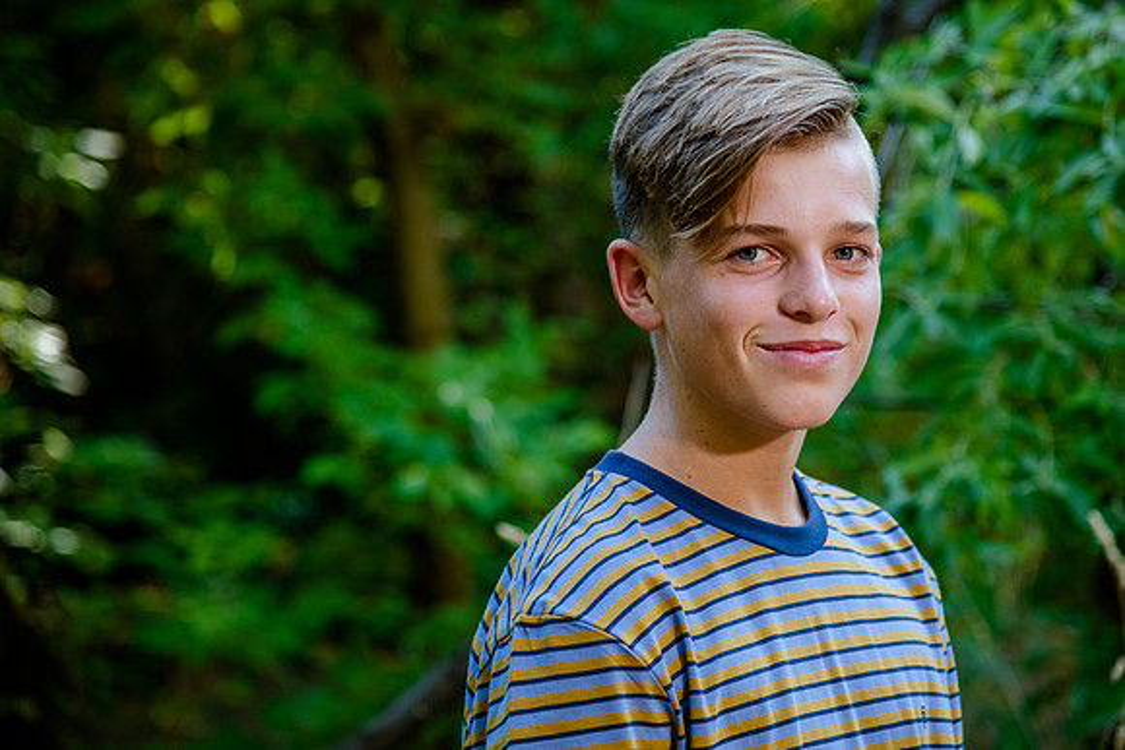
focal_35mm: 113
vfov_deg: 12.2
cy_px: 327
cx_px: 590
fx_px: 3523
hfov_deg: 18.1
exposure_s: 1/320
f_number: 4
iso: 800
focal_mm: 100
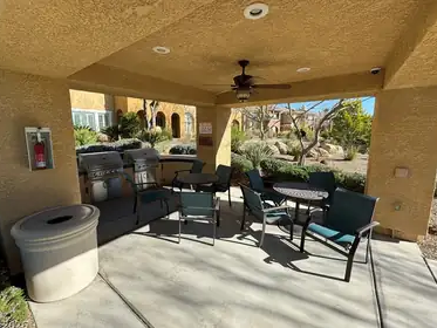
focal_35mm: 15
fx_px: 189
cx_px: 212
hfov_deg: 98.1
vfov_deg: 81.7
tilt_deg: -8.4
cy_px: 157
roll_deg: -0.5
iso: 50
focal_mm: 2.22
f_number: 2.2
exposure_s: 1/707
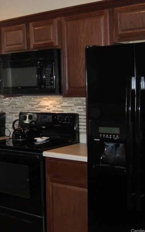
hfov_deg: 22.0
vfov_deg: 35.7
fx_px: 361
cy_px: 111
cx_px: 4
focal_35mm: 57
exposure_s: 1/60
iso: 200
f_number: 2.8
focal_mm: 7.9
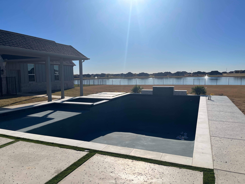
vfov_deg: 53.1
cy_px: 92
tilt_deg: -4.5
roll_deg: +1.1
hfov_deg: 67.3
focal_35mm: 26
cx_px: 122
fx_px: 184
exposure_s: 1/9091
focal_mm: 5.1
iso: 50
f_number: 1.6
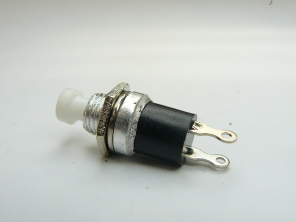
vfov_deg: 32.9
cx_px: 148
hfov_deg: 42.9
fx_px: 376
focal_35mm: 44
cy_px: 111
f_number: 2.8
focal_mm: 6
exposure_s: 1/80
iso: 100
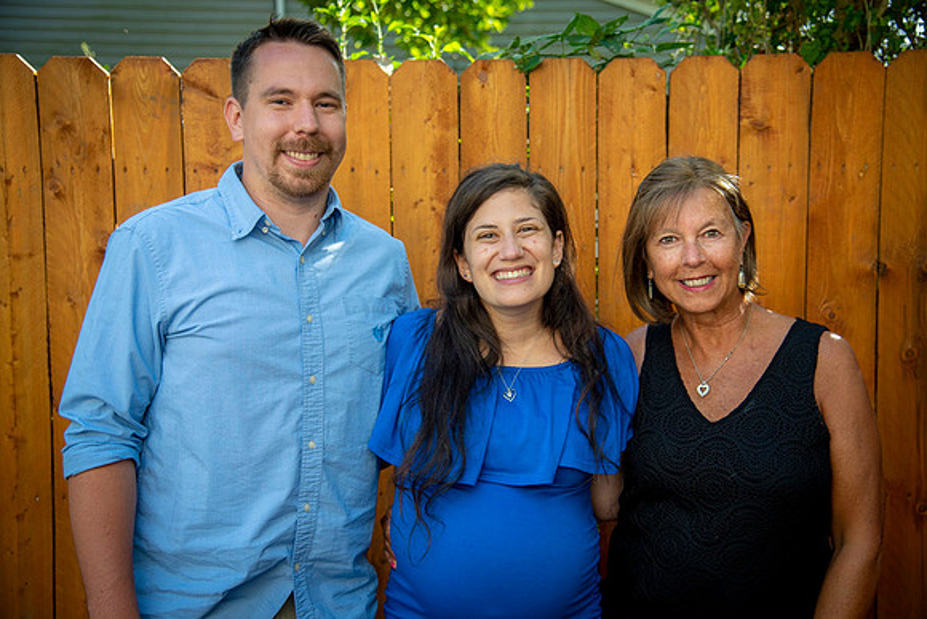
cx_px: 464
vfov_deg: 29.3
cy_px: 310
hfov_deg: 42.7
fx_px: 1185
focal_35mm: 46
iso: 125
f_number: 4
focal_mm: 46
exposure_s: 1/320
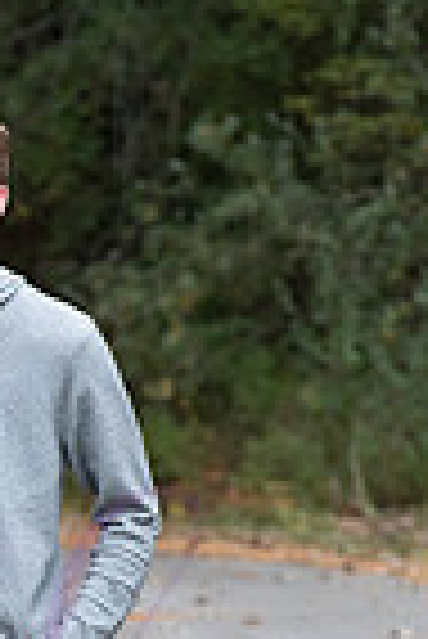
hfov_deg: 2.2
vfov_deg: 3.3
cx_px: -63
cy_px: 554
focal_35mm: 633
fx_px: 11260
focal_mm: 200
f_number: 7.1
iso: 800
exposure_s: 1/400
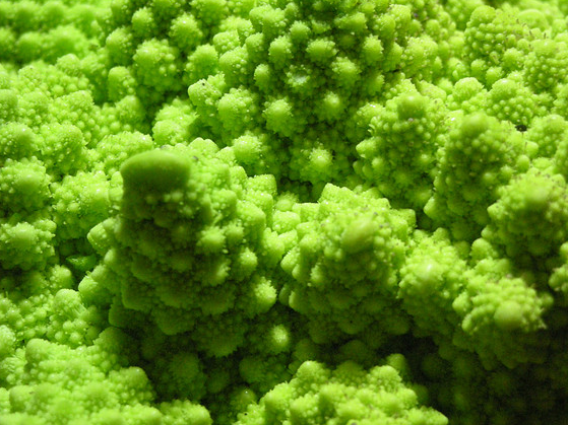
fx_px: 1788
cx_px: 294
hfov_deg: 18.0
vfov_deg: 13.6
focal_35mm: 109
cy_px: 217
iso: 400
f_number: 4.7
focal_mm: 17.1
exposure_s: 1/23.1
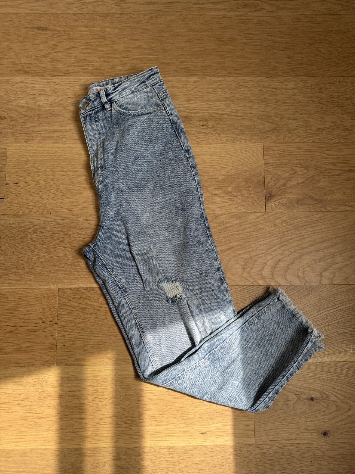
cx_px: 178
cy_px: 237
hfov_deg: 56.8
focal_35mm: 24
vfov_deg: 71.6
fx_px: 328
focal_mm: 6.76
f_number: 1.78
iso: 64
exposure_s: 1/233
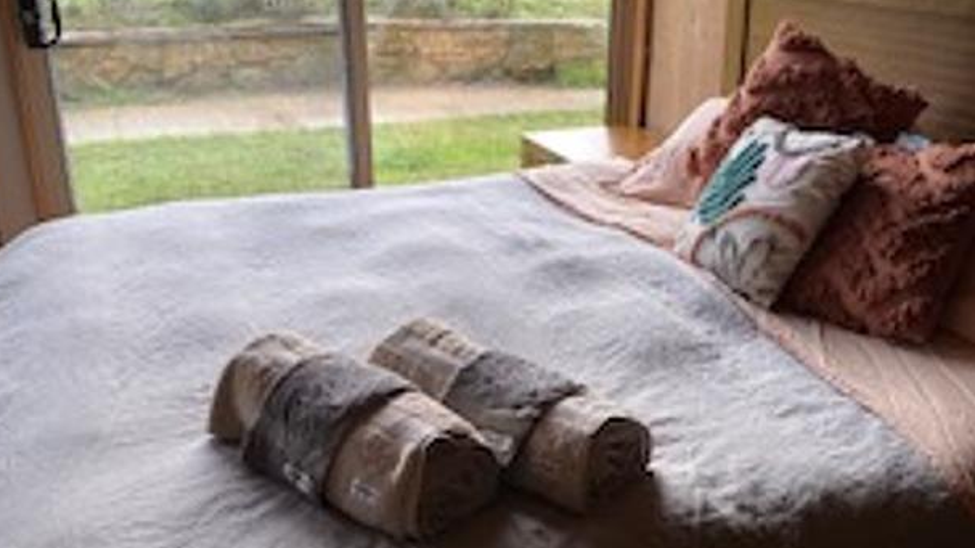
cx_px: 480
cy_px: 317
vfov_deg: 40.0
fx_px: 750
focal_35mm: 29
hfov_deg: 66.1
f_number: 1.8
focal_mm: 4.25
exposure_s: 1/121
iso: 80
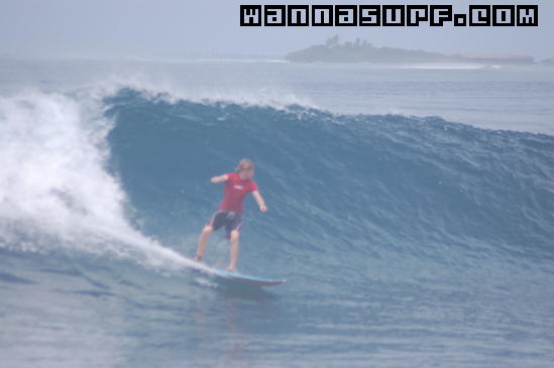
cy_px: 184
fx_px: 6919
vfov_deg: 3.0
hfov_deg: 4.6
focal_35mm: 450
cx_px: 277
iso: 200
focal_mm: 300
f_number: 5.6
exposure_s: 1/1000
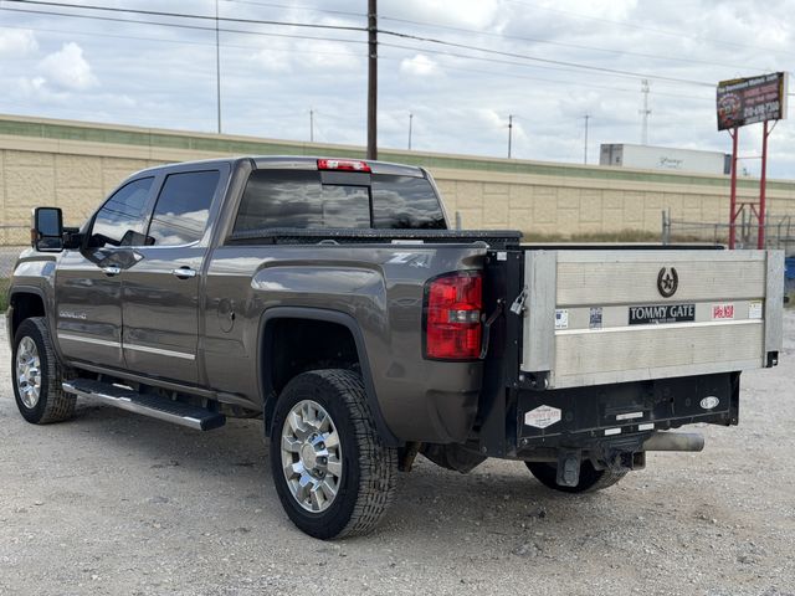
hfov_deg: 39.7
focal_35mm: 48
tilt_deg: -5.6
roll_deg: -0.3
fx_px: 1102
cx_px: 398
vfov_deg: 30.3
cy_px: 298
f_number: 1.78
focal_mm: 6.76
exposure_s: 1/2577
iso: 64
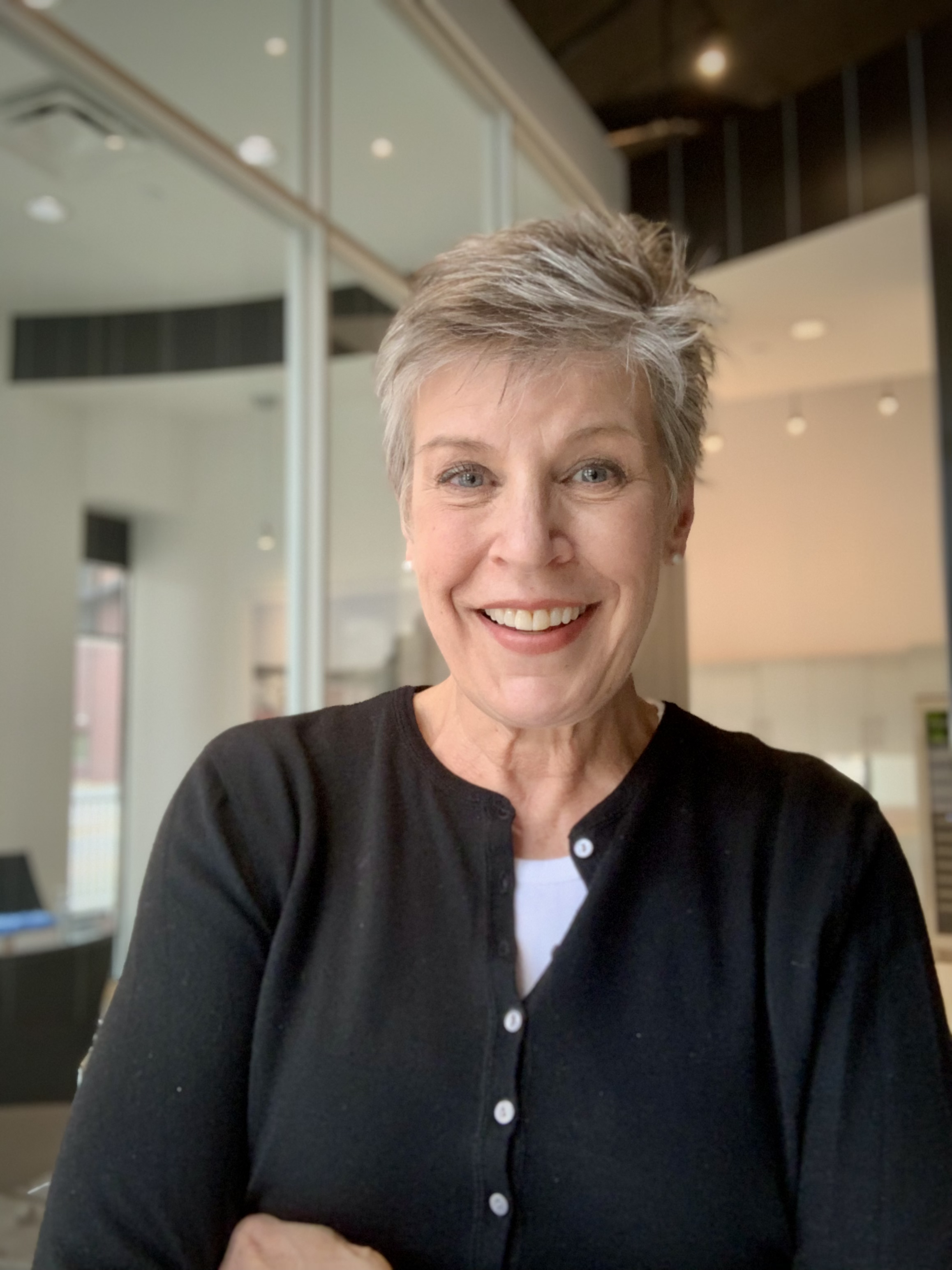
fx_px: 1173
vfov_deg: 56.8
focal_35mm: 32
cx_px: 476
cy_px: 635
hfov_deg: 44.2
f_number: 2.2
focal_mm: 2.87
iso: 125
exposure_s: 1/60
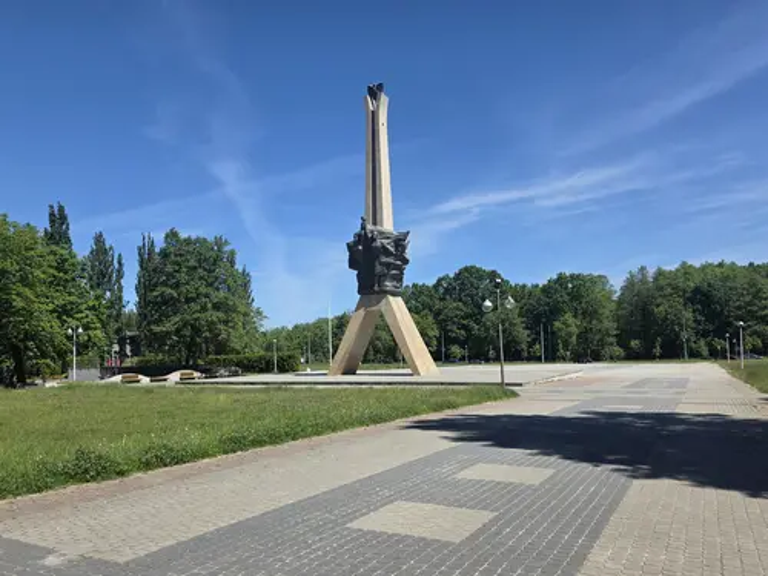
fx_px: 510
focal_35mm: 23
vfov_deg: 58.9
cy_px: 288
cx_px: 384
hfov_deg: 73.9
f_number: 1.7
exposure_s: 1/5778
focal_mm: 6.3
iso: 80
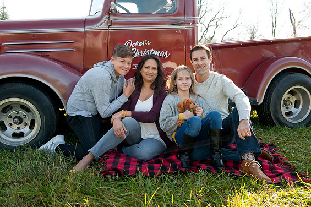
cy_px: 103
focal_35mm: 39
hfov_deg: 49.6
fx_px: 337
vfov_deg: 34.2
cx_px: 156
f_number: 5.6
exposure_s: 1/250
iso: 100
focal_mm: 38
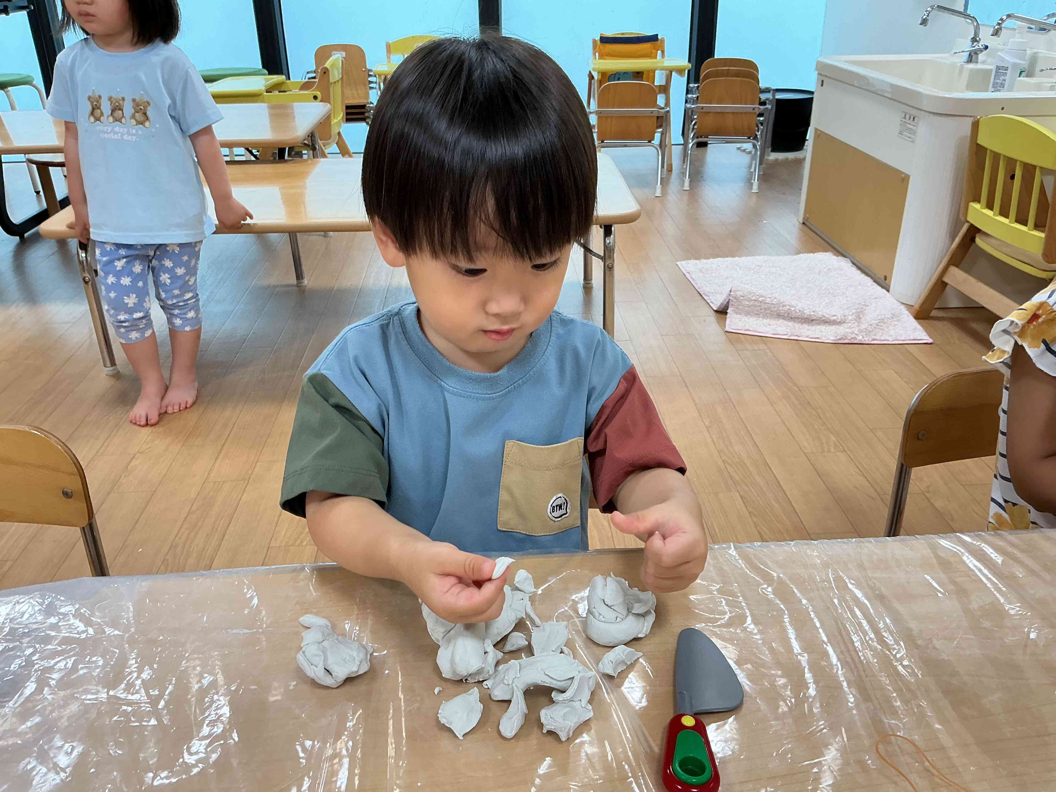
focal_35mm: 29
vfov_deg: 48.2
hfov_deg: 61.7
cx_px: 528
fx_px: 885
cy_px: 396
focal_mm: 3
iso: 50
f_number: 1.8
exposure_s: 1/60
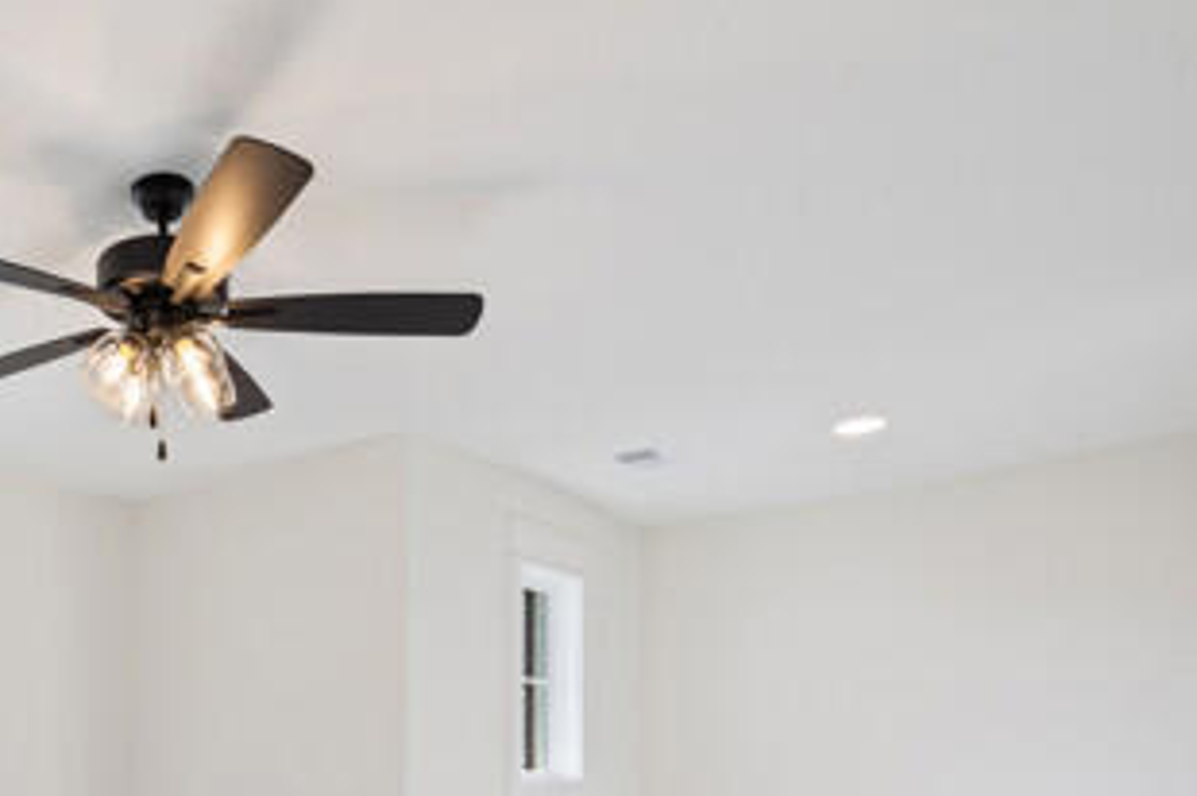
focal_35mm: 31
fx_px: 1030
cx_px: 197
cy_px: 742
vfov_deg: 38.8
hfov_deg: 55.0
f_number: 11
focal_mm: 16
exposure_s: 1/50
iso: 800
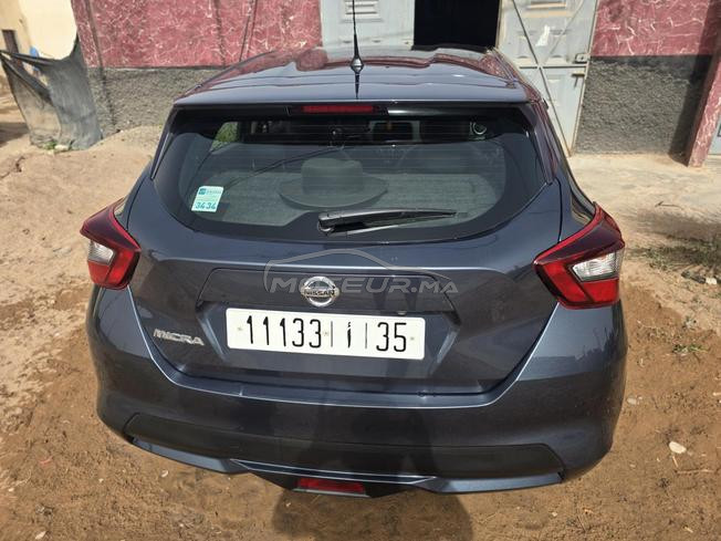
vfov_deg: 58.9
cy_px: 270
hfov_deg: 73.9
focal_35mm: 23
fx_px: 479
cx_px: 360
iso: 12
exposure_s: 1/607
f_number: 1.7
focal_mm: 6.3
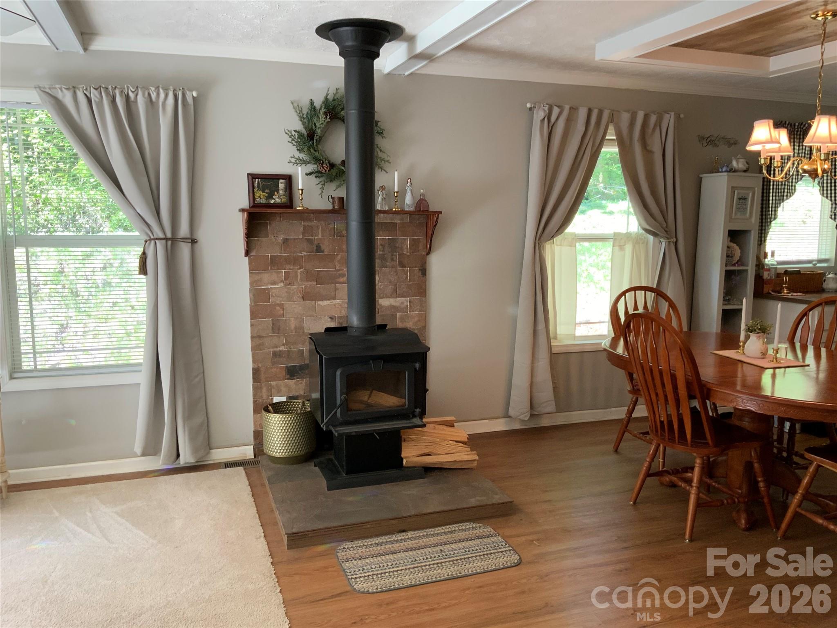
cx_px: 418
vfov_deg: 48.2
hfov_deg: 61.7
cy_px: 314
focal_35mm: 29
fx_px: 701
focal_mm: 3
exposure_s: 1/60
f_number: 1.8
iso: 50
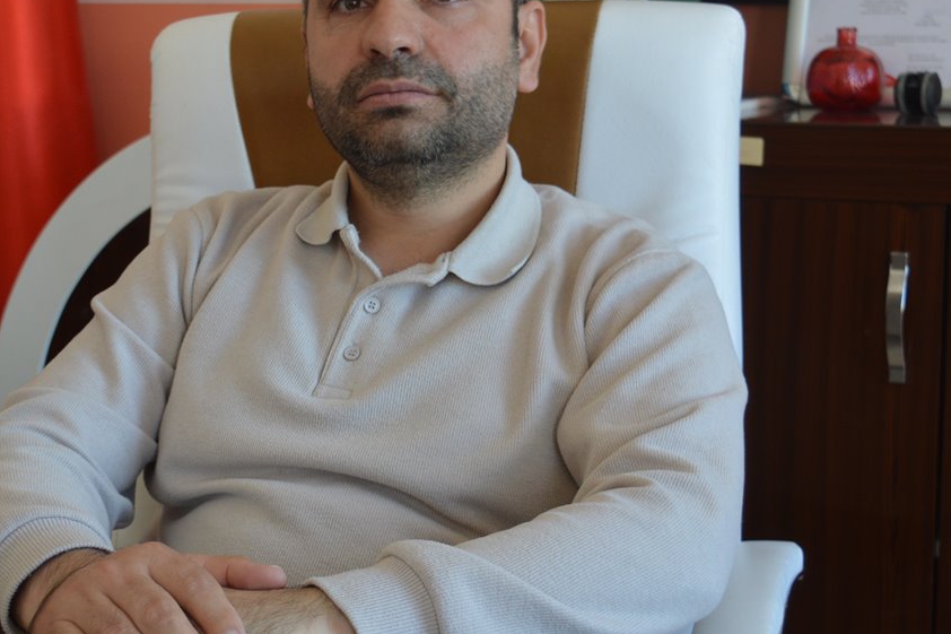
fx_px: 1928
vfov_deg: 18.7
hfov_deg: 27.6
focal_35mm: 73
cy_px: 266
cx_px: 373
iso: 400
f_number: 4.5
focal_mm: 30
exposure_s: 1/100
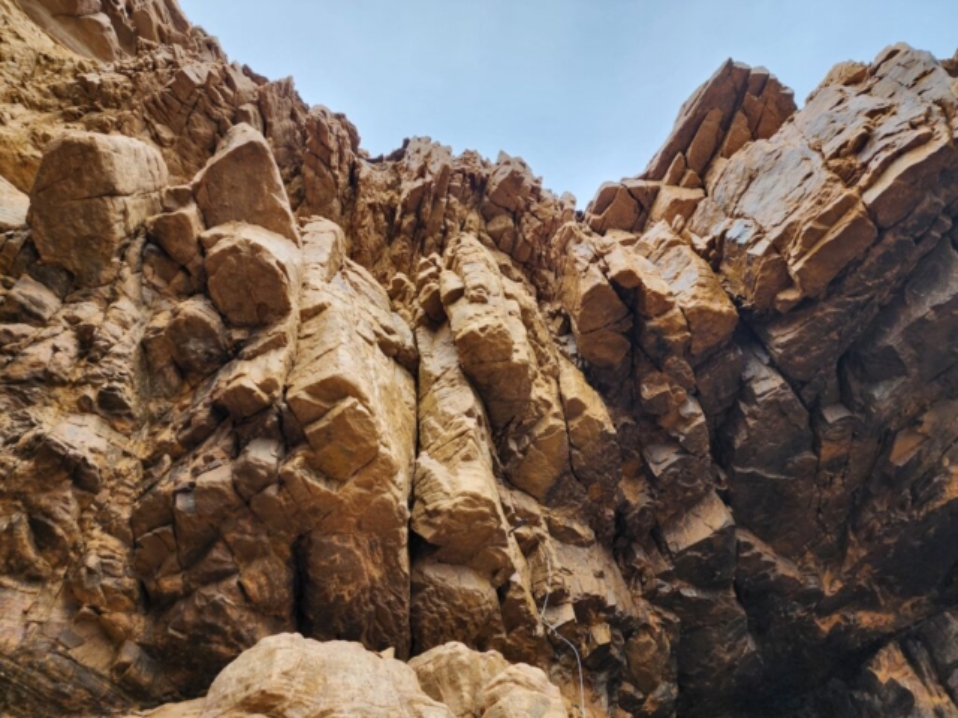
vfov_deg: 58.9
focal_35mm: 23
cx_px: 479
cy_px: 359
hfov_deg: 73.9
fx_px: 637
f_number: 1.8
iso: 20
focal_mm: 6.4
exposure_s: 1/180
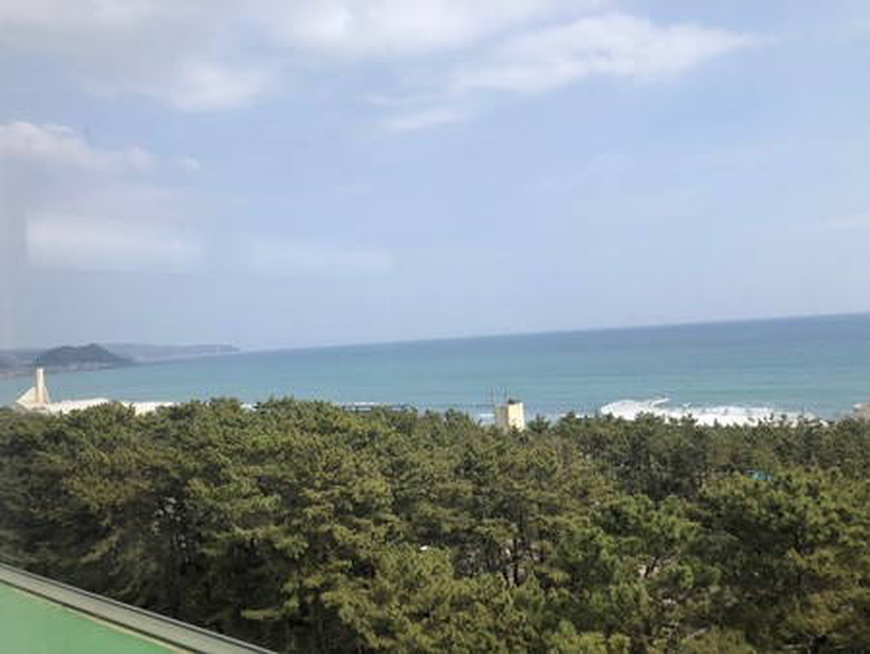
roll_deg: +2.7
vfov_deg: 49.8
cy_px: 327
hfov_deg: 63.4
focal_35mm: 28
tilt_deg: +1.7
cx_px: 435
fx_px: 704
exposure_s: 1/1143
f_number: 1.8
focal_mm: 3.99
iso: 20
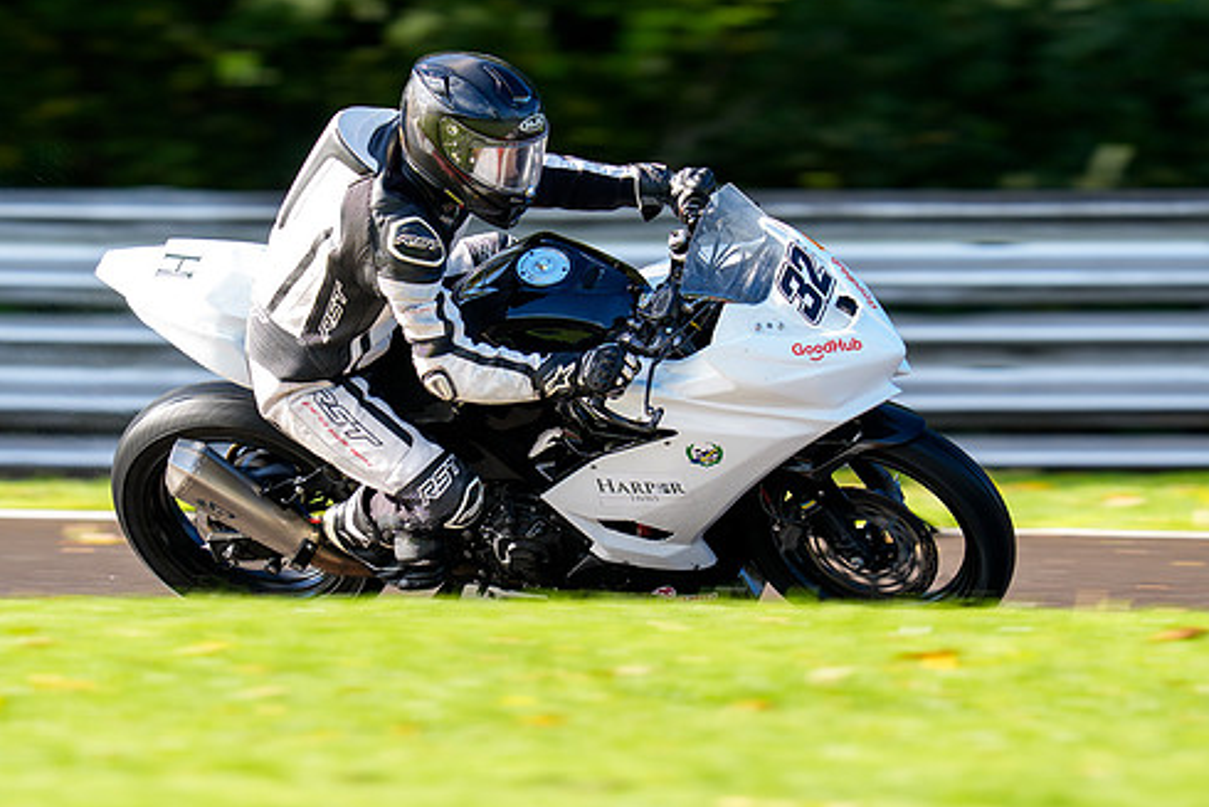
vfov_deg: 2.2
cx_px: 555
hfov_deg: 3.2
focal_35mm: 636
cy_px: 468
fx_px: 21364
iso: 125
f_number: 4
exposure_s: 1/400
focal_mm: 400
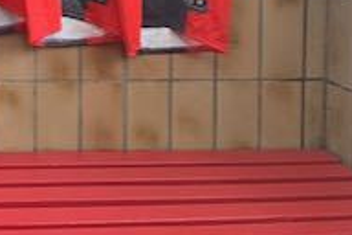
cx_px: -187
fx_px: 880
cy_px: -173
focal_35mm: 90
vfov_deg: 13.7
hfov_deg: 19.5
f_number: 1.8
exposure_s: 1/50
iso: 125
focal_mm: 4.25
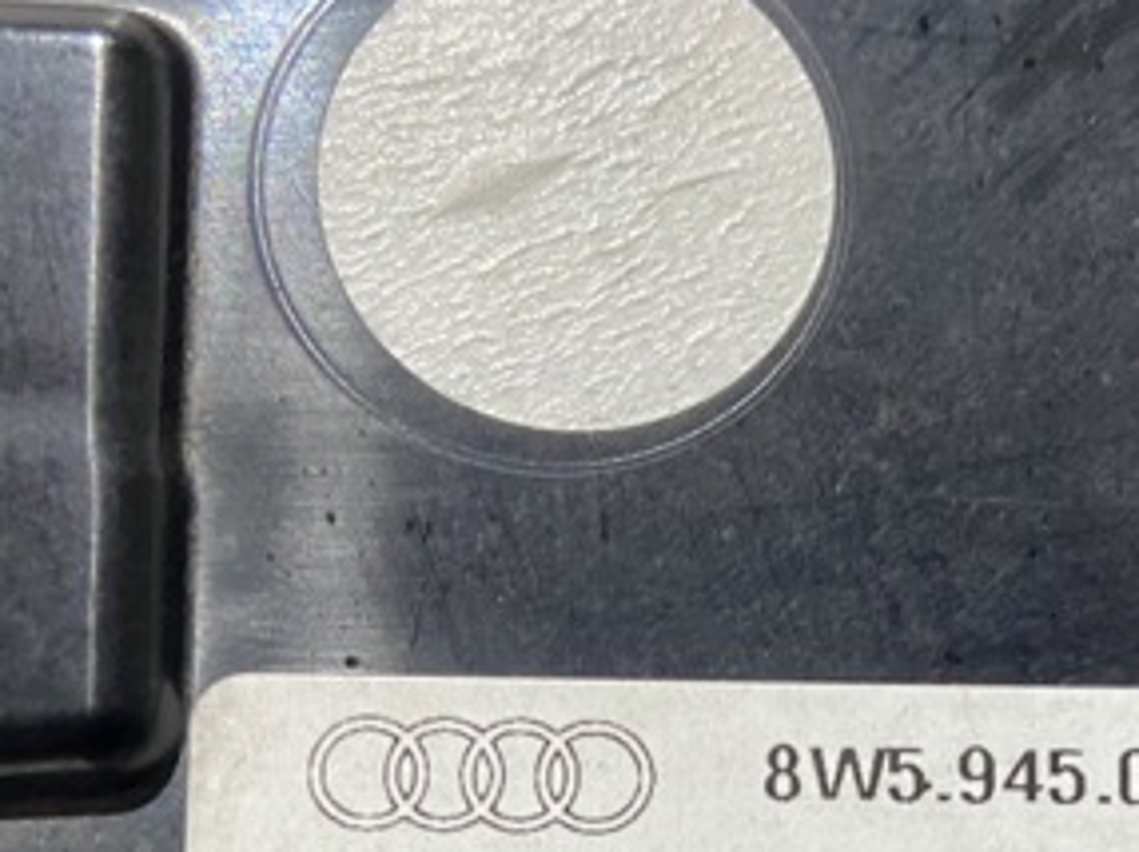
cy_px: 942
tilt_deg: -36.3
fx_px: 1841
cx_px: 828
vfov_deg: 24.3
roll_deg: +7.4
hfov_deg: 33.8
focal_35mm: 56
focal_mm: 4.25
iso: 200
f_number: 1.8
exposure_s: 1/50
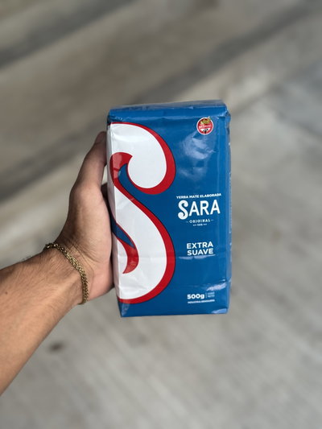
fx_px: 595
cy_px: 214
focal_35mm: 48
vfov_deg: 39.6
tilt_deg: -45.1
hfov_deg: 30.3
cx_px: 161
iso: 64
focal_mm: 6.76
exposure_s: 1/50
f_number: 1.78
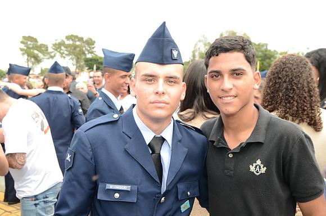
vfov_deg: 35.3
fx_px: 339
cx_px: 163
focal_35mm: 38
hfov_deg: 51.4
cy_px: 108
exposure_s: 1/250
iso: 320
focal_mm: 25
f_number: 6.3
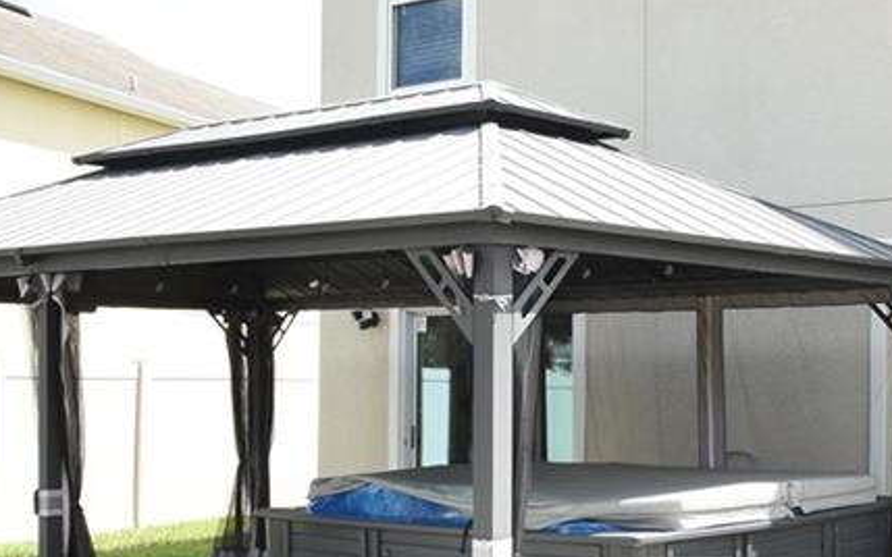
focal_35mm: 57
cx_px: 788
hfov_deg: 33.9
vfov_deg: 22.7
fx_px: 1385
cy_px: 355
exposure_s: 1/250
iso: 200
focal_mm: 10
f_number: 8
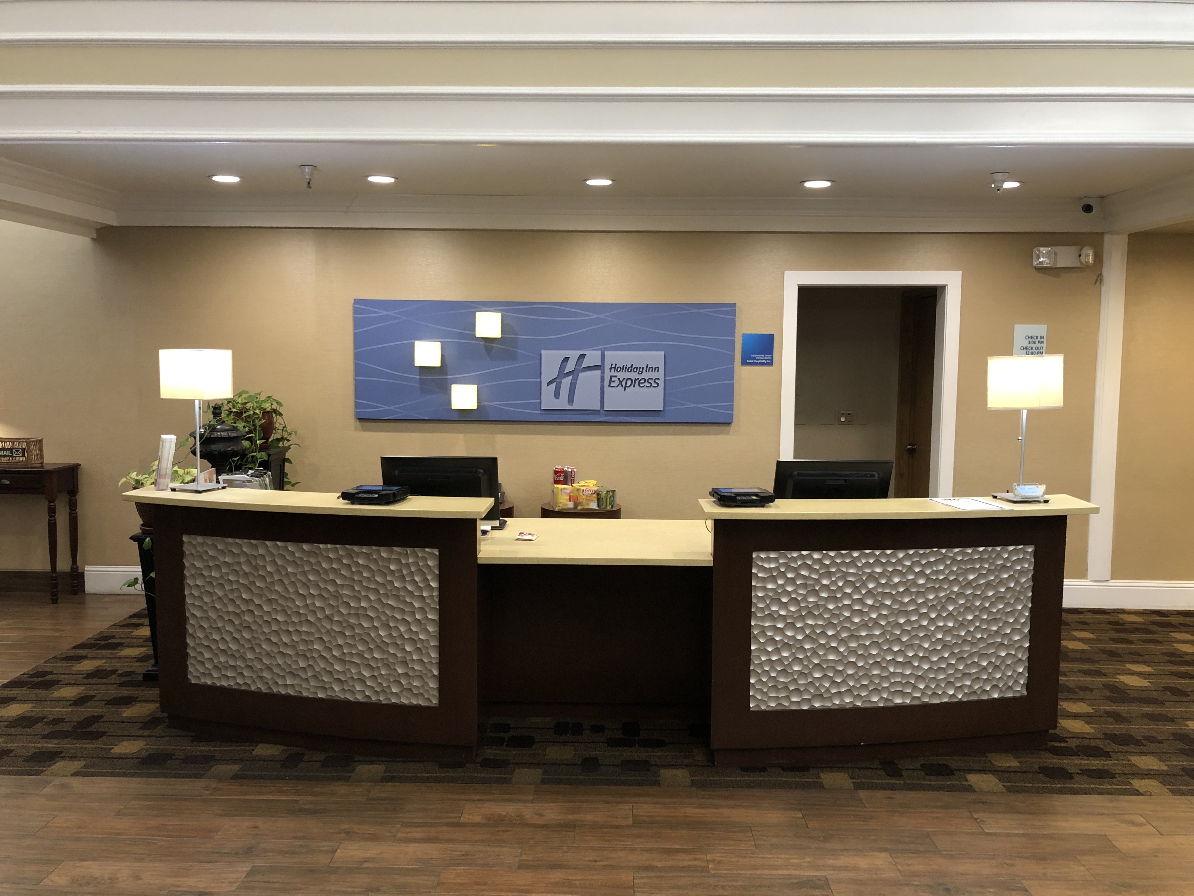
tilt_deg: -5.8
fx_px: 966
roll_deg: -0.1
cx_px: 597
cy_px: 448
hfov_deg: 63.4
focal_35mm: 28
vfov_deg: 49.7
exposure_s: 1/15
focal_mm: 4
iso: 50
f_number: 1.8
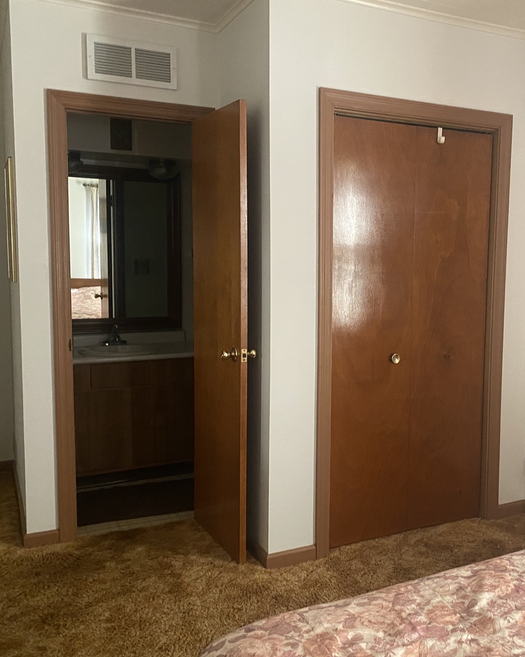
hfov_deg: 42.7
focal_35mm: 34
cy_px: 328
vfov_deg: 52.8
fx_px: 660
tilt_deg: -7.0
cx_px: 353
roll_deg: +0.3
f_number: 1.8
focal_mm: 4.25
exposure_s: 1/40
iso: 500
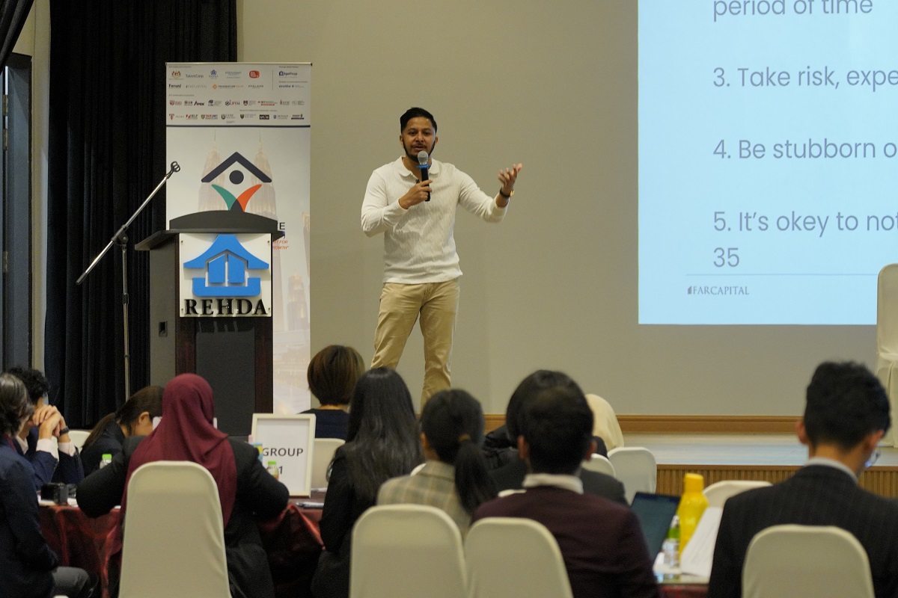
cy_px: 299
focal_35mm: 157
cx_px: 449
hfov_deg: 13.1
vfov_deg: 8.7
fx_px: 3916
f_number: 4
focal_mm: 105
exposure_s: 1/100
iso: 1600
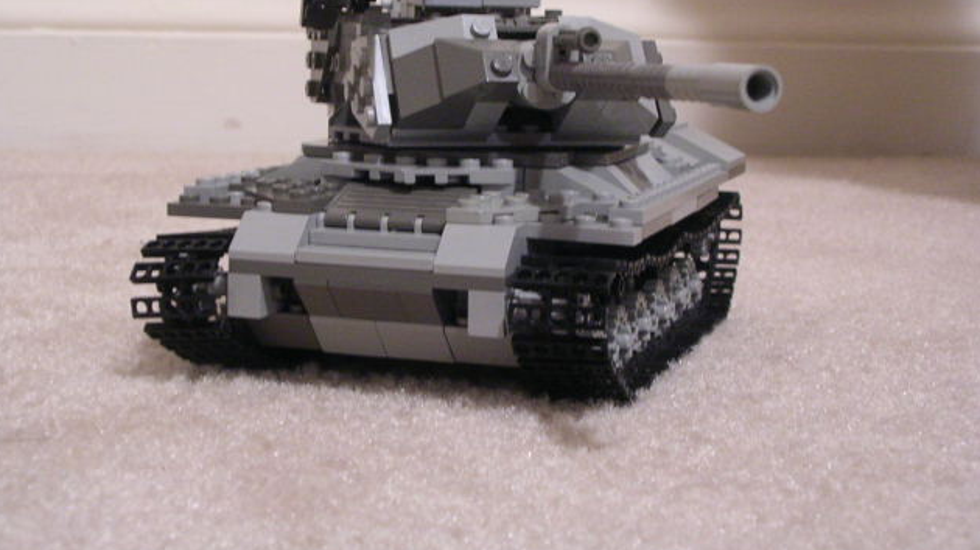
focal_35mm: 62
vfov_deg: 19.3
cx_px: 488
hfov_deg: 33.8
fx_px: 1611
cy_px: 183
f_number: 3.3
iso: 400
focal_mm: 8.5
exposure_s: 1/2.2
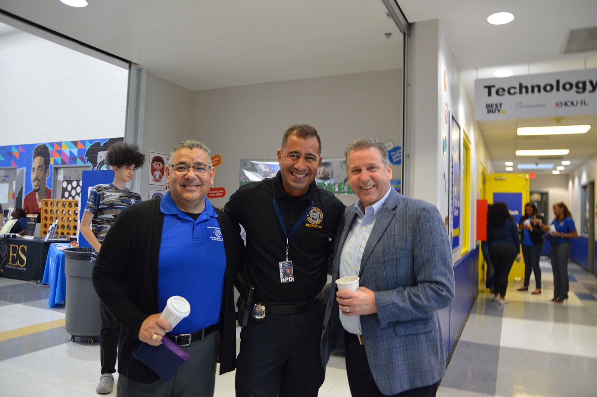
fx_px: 423
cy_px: 198
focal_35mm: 26
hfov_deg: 70.5
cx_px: 298
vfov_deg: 50.3
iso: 400
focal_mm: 17
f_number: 3.2
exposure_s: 1/60
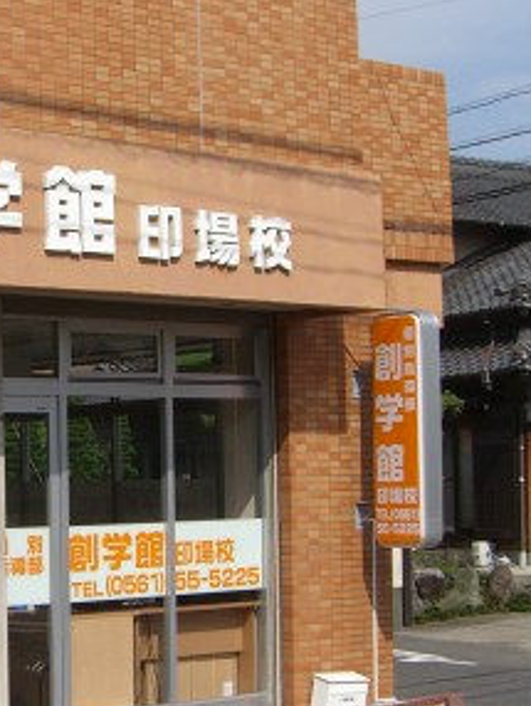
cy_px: 415
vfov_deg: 23.0
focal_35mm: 85
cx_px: 86
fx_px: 1736
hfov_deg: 17.2
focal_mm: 6.2
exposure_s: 1/800
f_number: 4.3
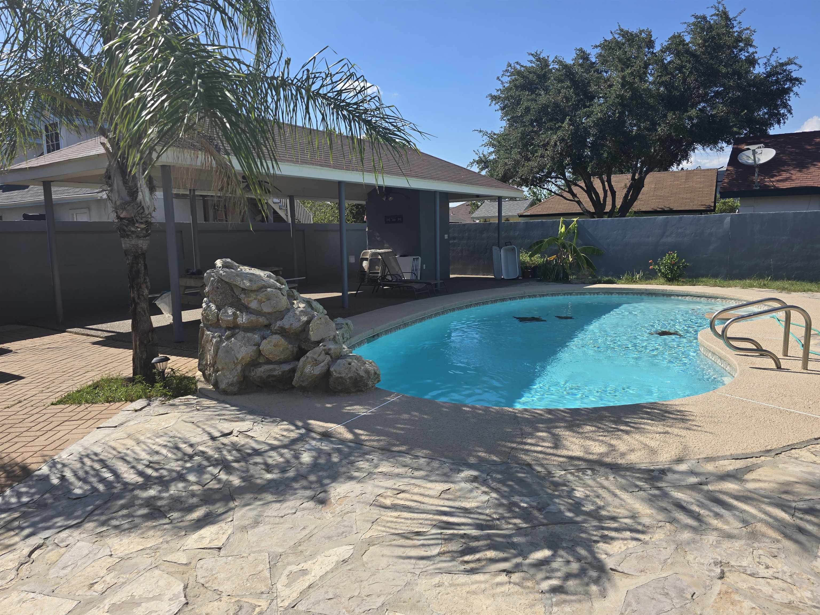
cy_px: 308
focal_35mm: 23
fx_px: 545
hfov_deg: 73.9
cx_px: 410
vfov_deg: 58.9
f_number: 1.7
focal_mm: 6.3
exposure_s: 1/823
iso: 12
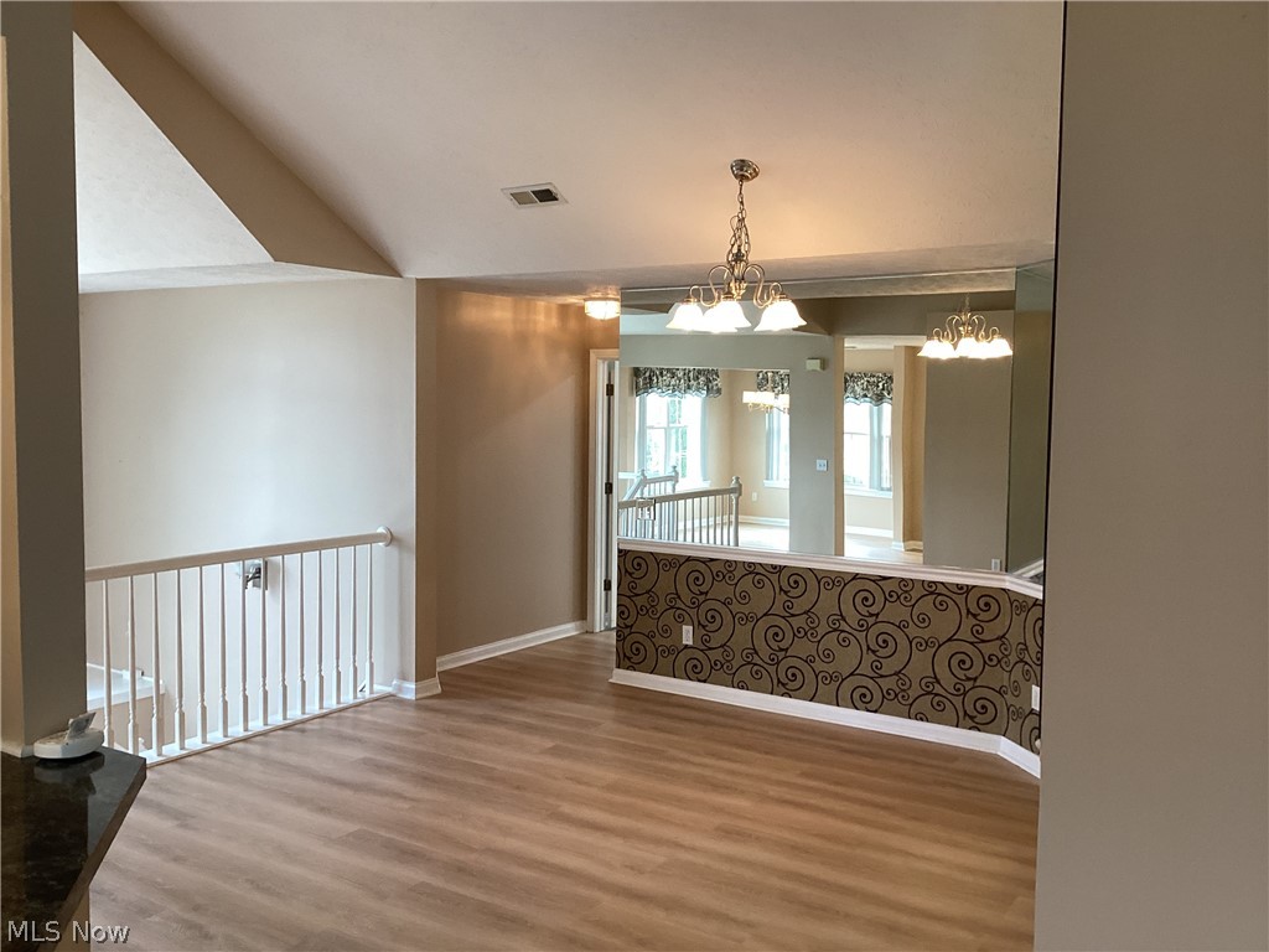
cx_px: 634
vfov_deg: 45.4
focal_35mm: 31
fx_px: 1136
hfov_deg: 58.4
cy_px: 476
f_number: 2.4
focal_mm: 3.3
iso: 80
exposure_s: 1/50
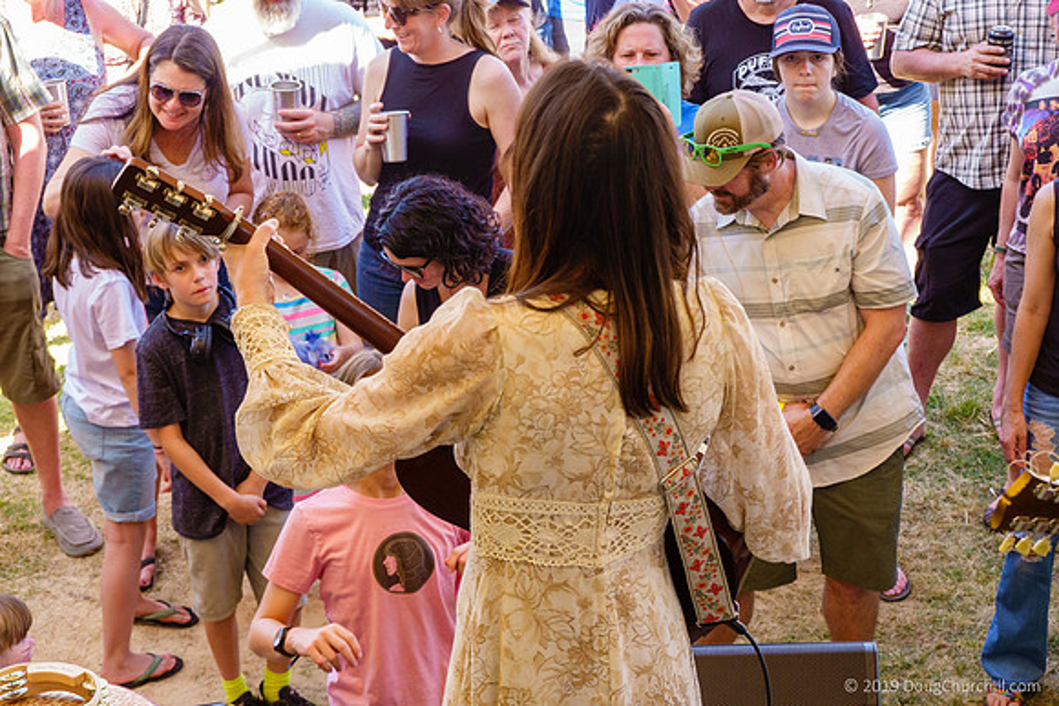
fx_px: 2854
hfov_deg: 21.0
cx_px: 530
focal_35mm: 97
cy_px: 353
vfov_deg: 14.1
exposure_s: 1/100
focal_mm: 35.31
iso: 320
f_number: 4.5
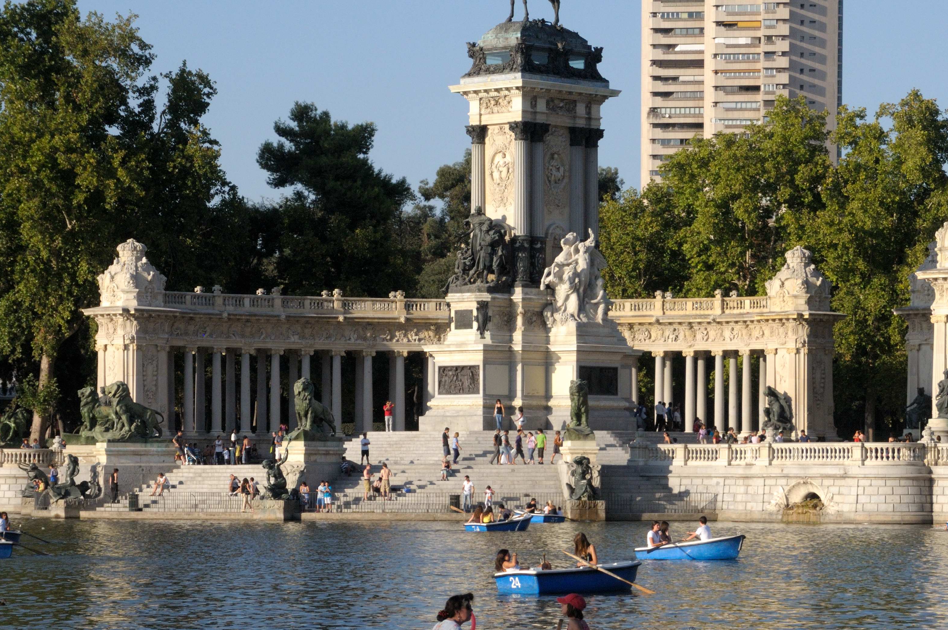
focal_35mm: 134
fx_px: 3516
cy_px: 359
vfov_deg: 10.2
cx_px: 571
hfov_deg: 15.3
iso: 640
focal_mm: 65
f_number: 13
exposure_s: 1/640
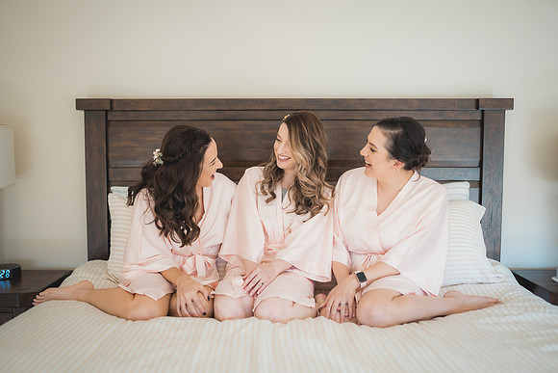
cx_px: 279
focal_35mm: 36
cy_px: 186
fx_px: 558
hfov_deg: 53.1
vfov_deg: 36.9
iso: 400
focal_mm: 35
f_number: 1.4
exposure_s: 1/400
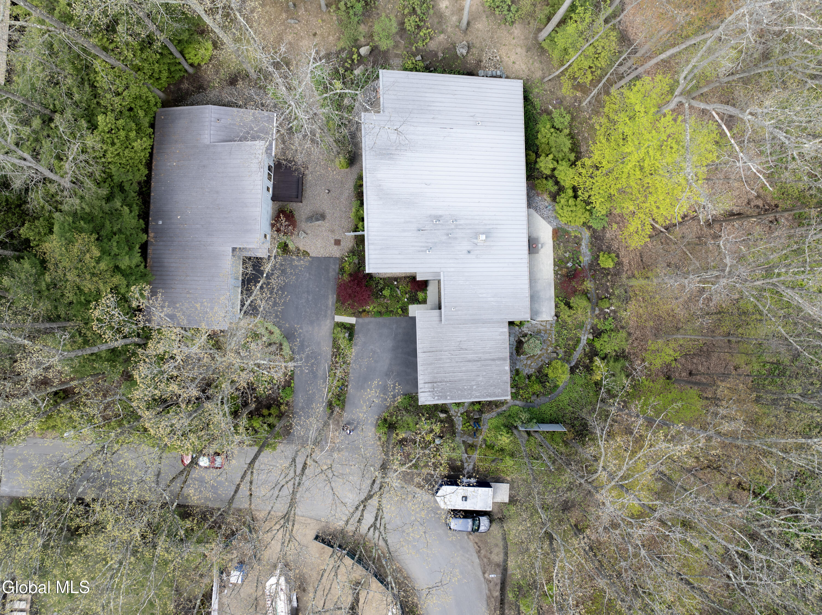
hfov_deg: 71.6
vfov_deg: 56.8
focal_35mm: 24
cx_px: 411
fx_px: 570
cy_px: 308
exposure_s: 1/320
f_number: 2.8
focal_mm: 12.29
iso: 100
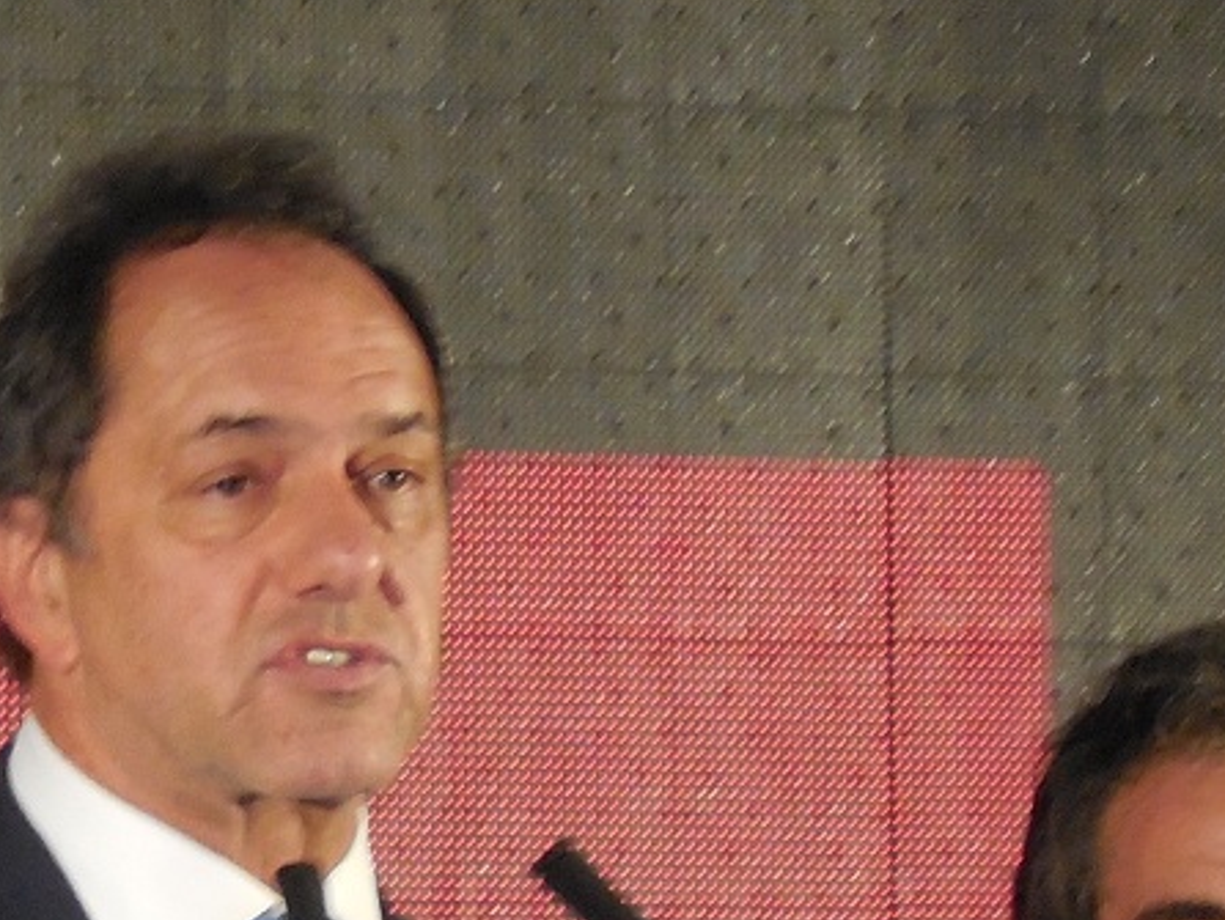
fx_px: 29742
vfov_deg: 1.8
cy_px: 1254
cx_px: 29
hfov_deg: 2.4
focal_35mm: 840
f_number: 5.2
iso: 500
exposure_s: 1/15
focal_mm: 48.8
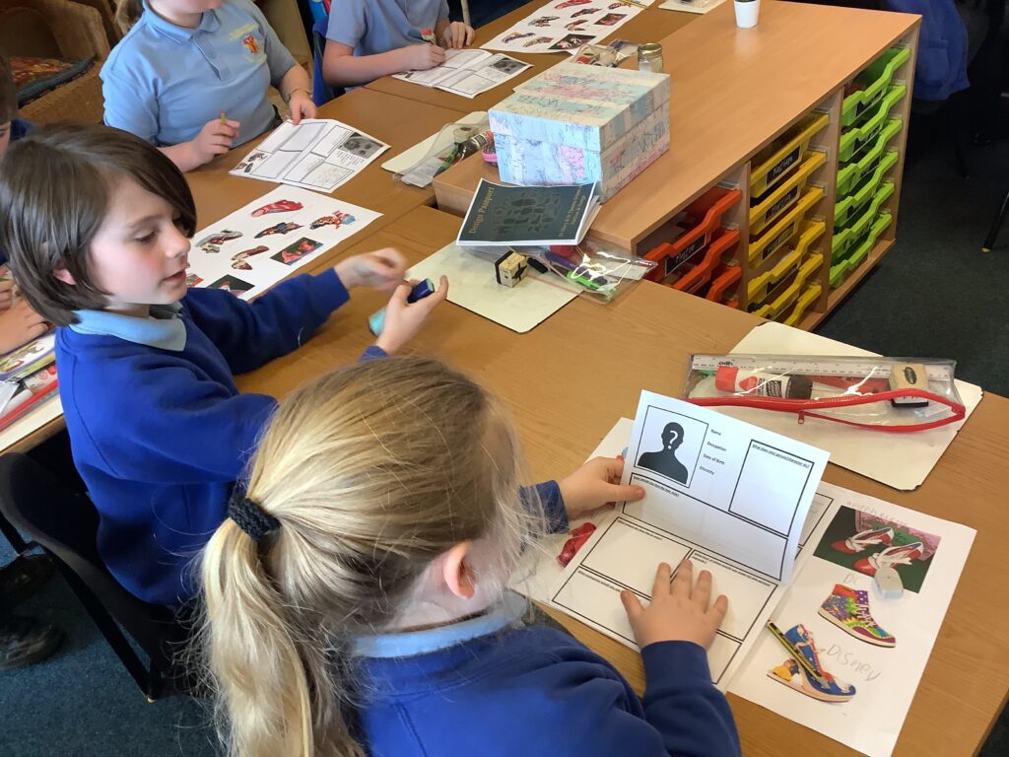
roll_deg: +9.9
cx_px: 504
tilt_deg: -39.1
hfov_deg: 58.4
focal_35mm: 31
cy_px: 378
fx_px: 904
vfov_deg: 45.4
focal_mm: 3.3
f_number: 2.4
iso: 125
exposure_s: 1/60
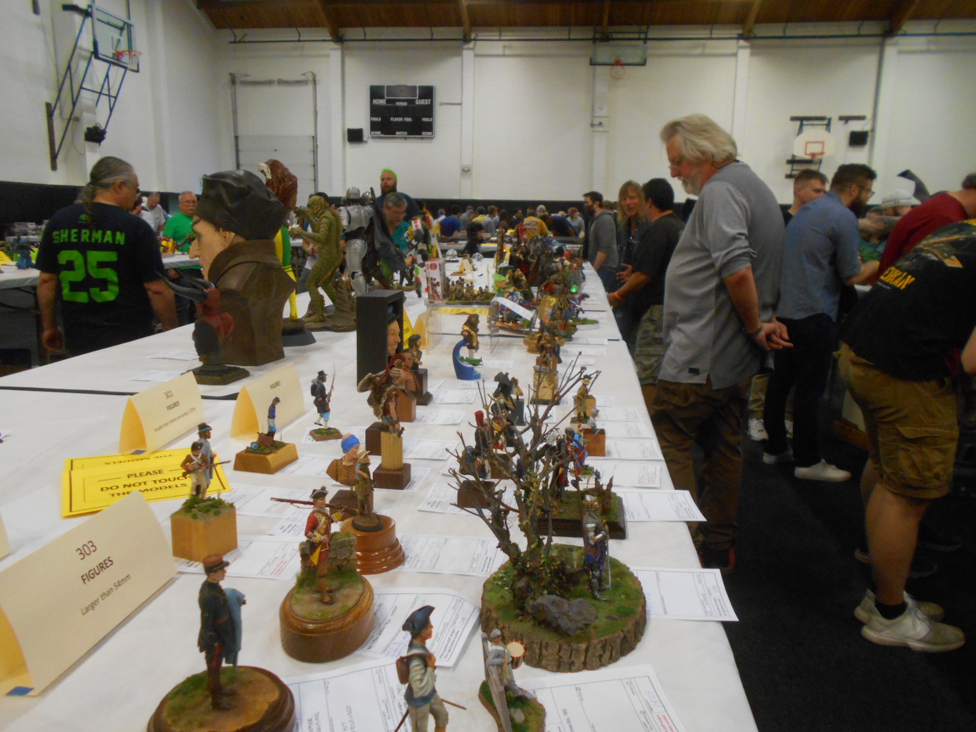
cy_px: 366
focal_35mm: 26
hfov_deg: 67.3
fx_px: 733
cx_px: 488
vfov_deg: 53.1
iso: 360
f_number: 3.2
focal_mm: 4.6
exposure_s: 1/30
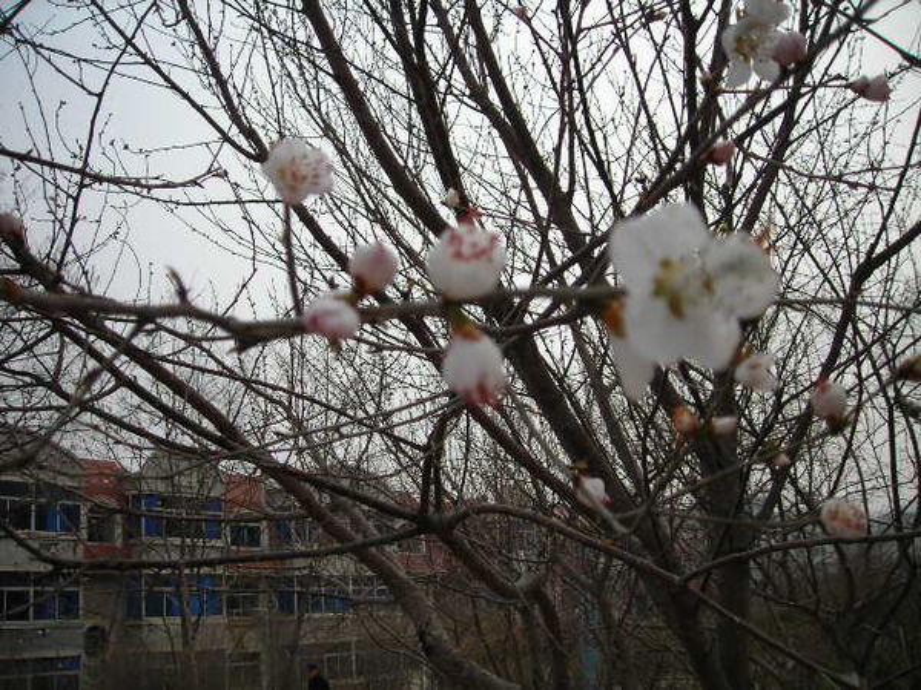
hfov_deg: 49.0
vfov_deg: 37.7
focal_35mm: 38
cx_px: 460
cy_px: 345
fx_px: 1011
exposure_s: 1/217
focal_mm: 6.3
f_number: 6.4
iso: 50
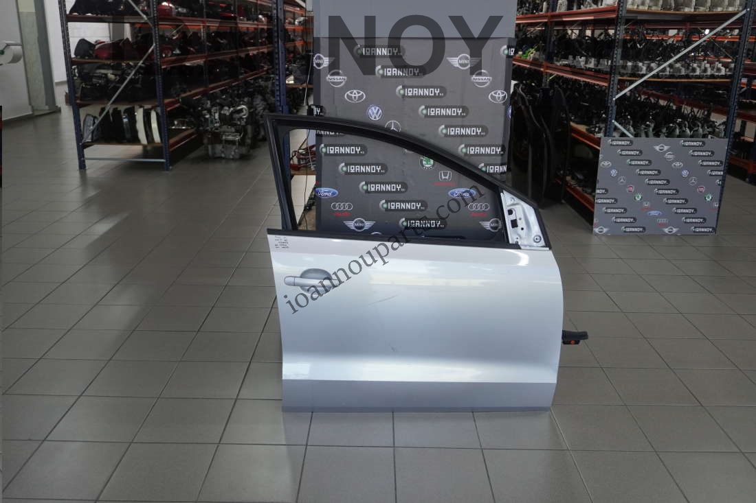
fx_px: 661
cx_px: 378
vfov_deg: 41.7
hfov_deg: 59.5
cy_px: 252
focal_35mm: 32
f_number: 4
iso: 1250
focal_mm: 21
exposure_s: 1/160
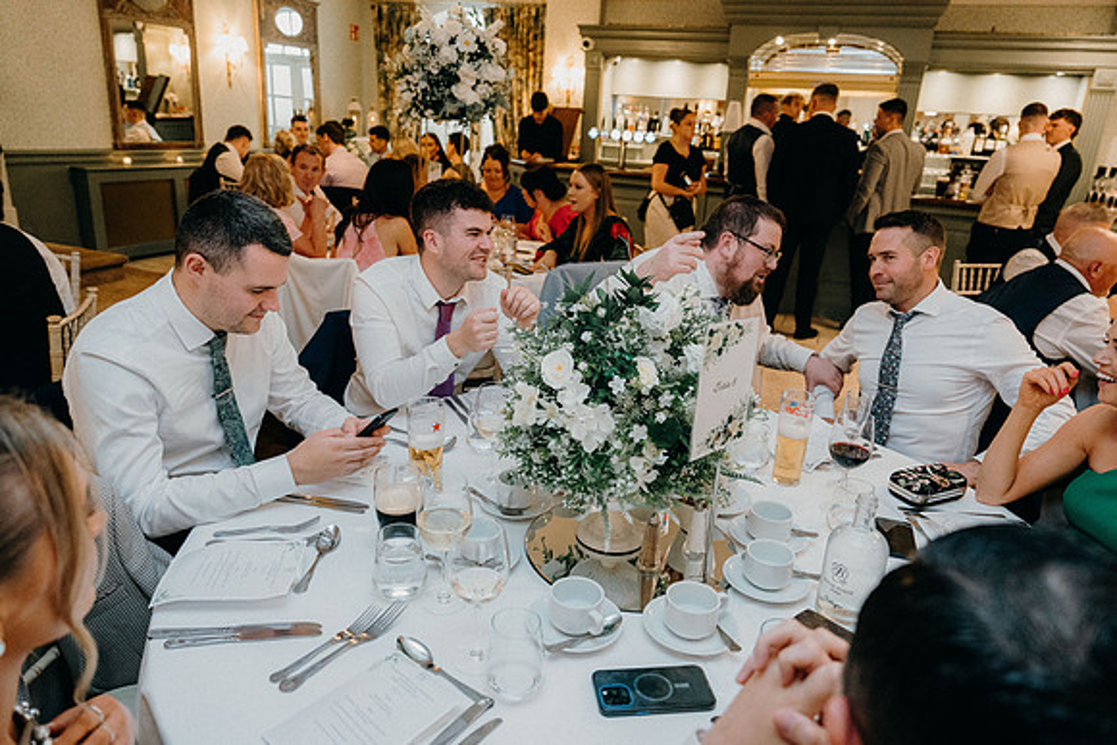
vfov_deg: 53.2
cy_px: 372
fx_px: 745
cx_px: 558
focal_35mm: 24
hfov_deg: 73.7
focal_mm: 24
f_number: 3.5
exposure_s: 1/160
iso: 5000
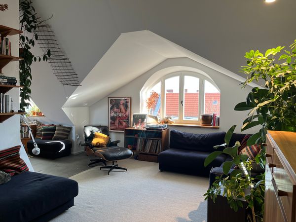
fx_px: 222
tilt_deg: -2.4
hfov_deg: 67.3
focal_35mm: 26
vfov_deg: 53.1
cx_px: 148
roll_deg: -0.5
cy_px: 111
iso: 64
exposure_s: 1/100
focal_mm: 5.1
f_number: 1.6
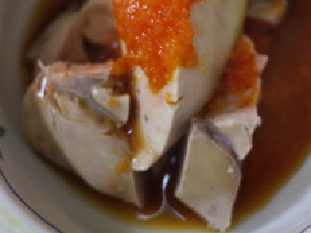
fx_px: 700
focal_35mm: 78
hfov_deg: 24.9
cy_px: 39
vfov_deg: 18.7
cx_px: 199
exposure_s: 1/30
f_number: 1.7
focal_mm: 20
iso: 125
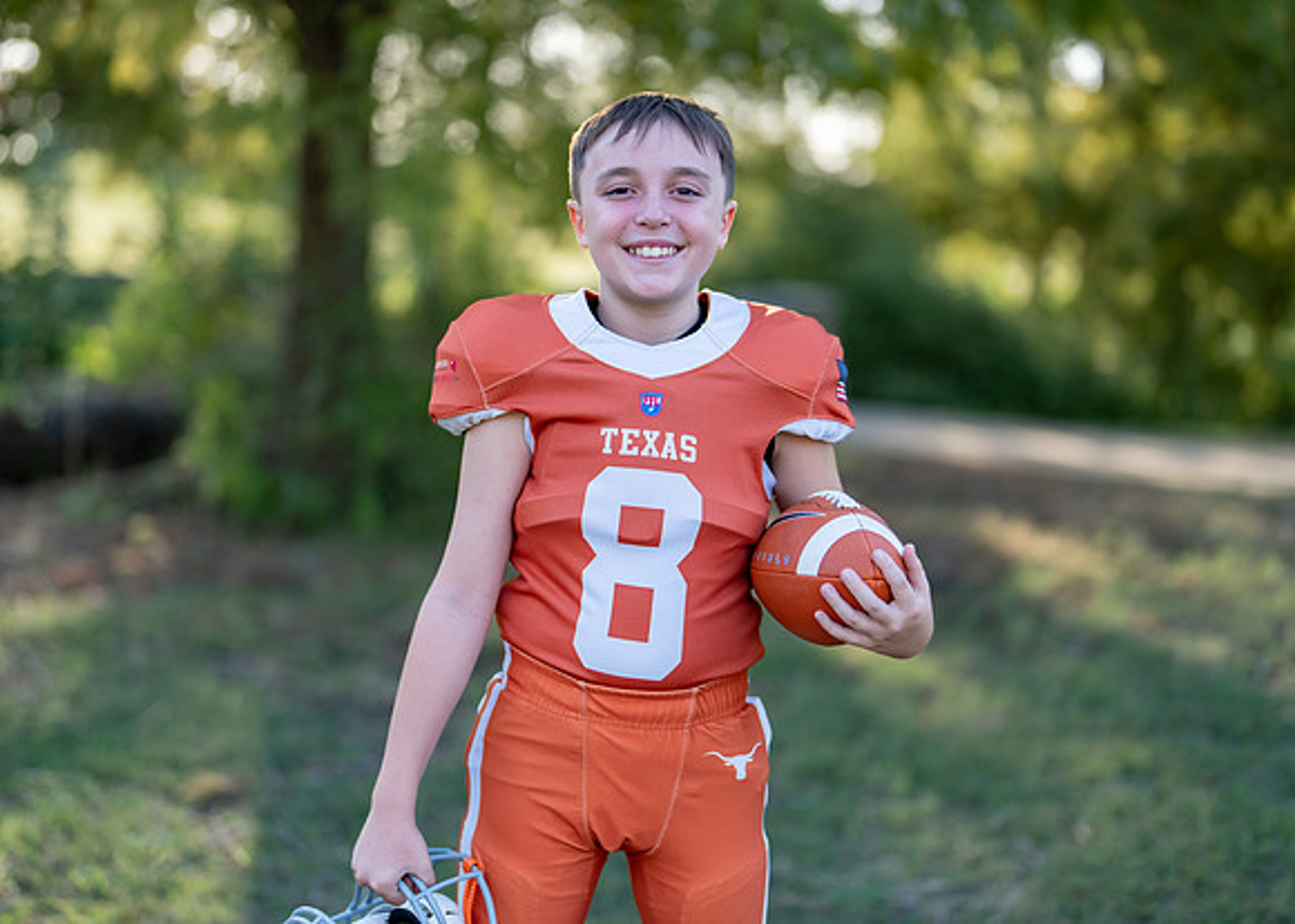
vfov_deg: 24.7
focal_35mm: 57
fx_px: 2109
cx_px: 631
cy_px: 418
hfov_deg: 34.1
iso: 100
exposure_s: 1/1250
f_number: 1.2
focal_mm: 50
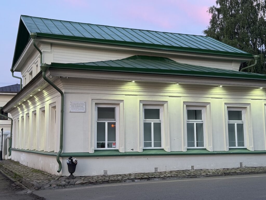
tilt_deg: +5.8
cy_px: 100
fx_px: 369
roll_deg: +1.4
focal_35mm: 48
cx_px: 133
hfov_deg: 39.7
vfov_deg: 30.3
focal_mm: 6.76
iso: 125
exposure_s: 1/50
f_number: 1.78
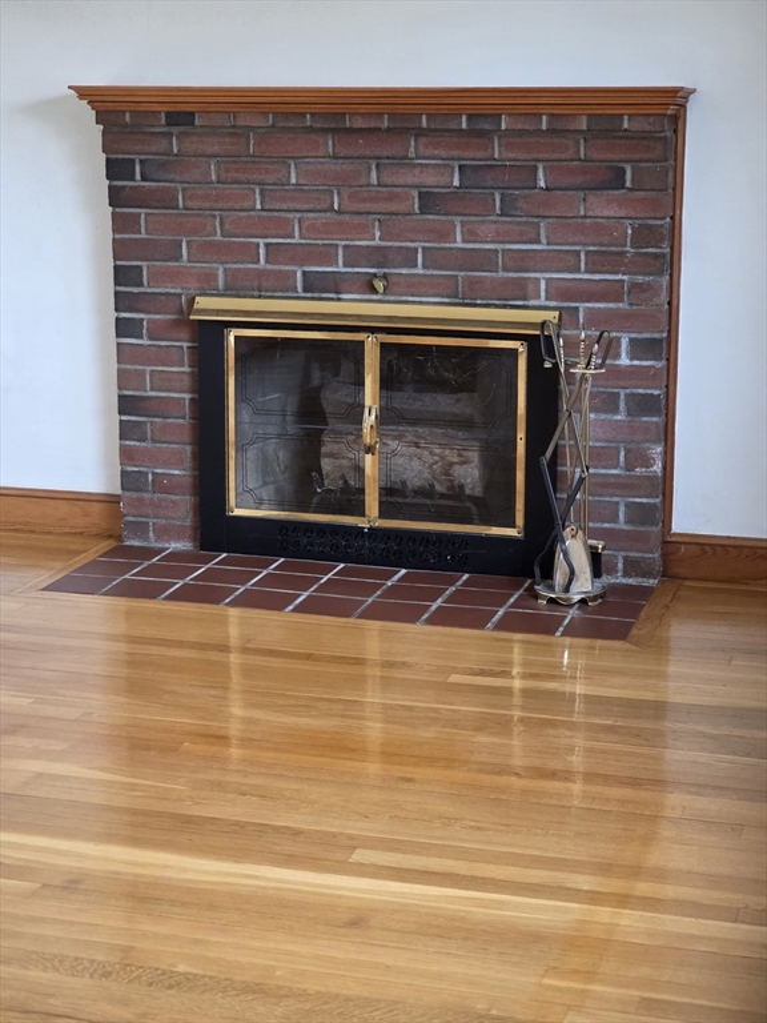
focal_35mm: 69
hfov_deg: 21.3
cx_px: 384
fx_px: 2038
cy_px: 512
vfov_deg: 28.2
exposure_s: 1/120
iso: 320
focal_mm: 7.9
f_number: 2.4
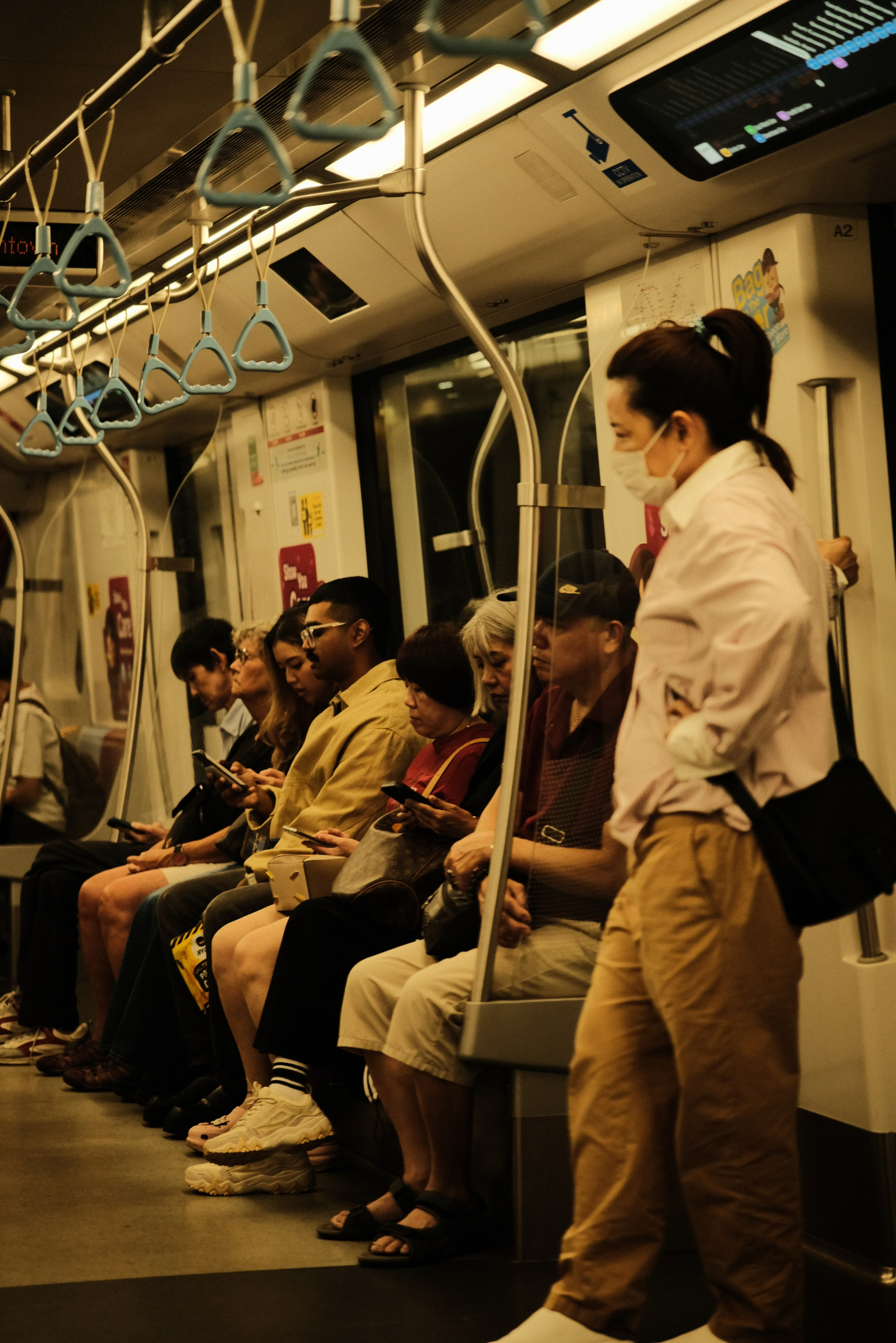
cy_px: 672
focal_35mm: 84
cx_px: 448
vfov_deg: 24.2
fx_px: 3136
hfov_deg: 16.3
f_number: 1.7
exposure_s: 1/125
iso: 800
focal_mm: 56
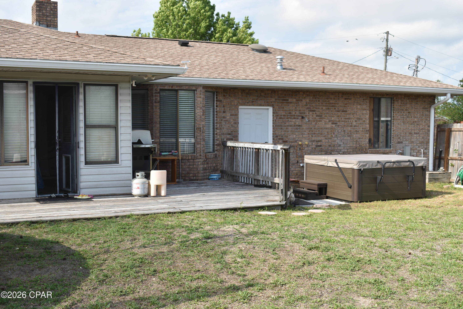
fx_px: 559
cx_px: 232
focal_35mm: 44
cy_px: 154
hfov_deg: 45.0
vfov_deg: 30.8
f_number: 8
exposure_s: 1/250
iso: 100
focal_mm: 29
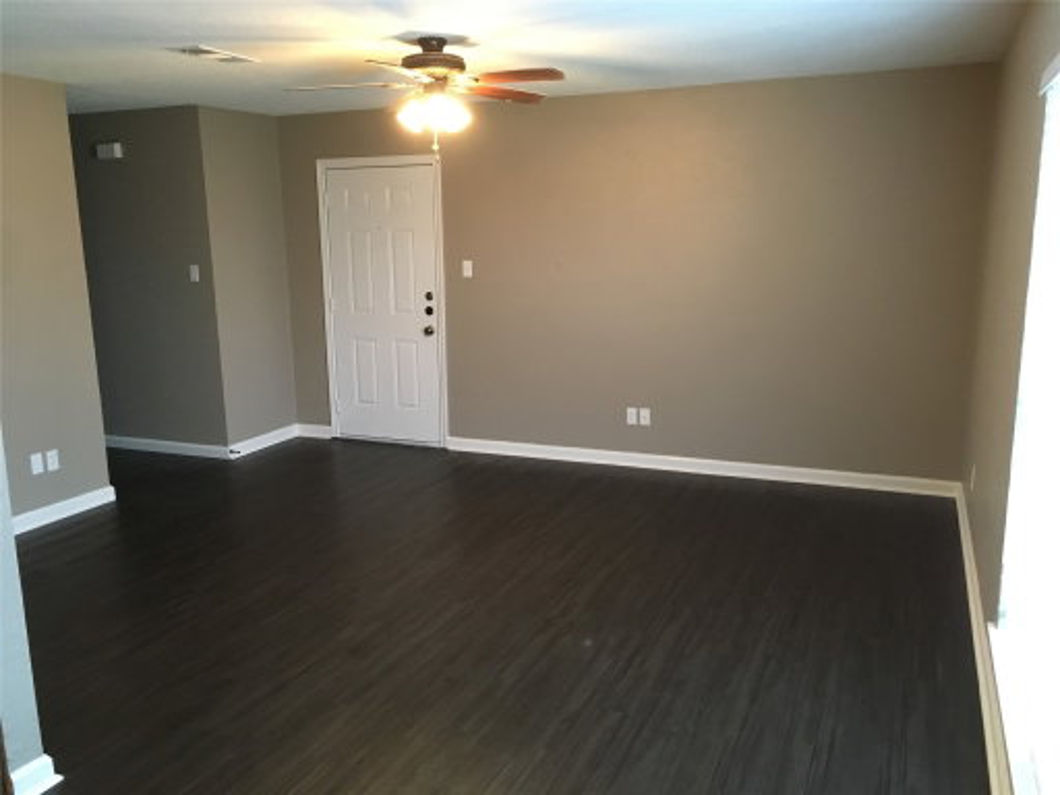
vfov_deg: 48.2
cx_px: 530
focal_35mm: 29
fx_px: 888
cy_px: 398
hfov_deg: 61.7
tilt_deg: -10.5
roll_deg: +1.3
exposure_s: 1/15
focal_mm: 4.15
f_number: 2.2
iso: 200
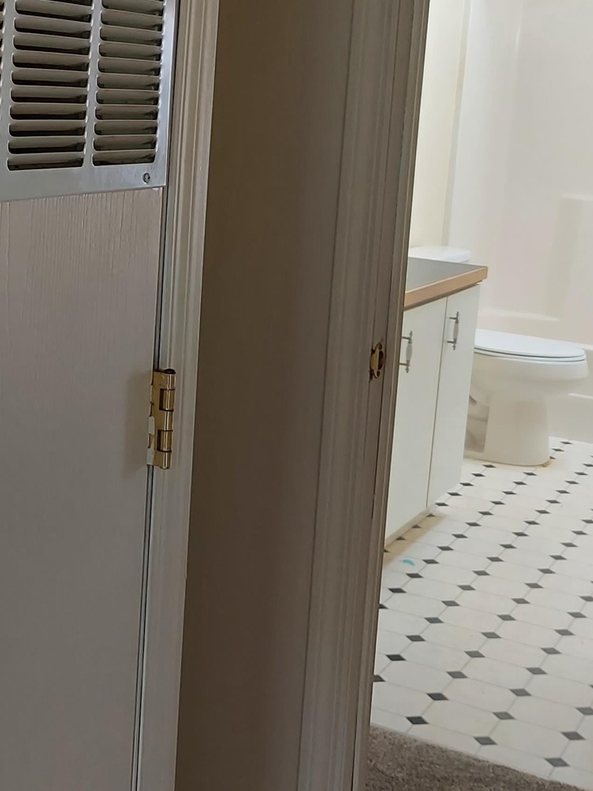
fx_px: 1348
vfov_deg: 32.5
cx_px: 73
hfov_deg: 24.2
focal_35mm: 59
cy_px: 294
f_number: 2
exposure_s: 1/60
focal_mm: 4.6
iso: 250
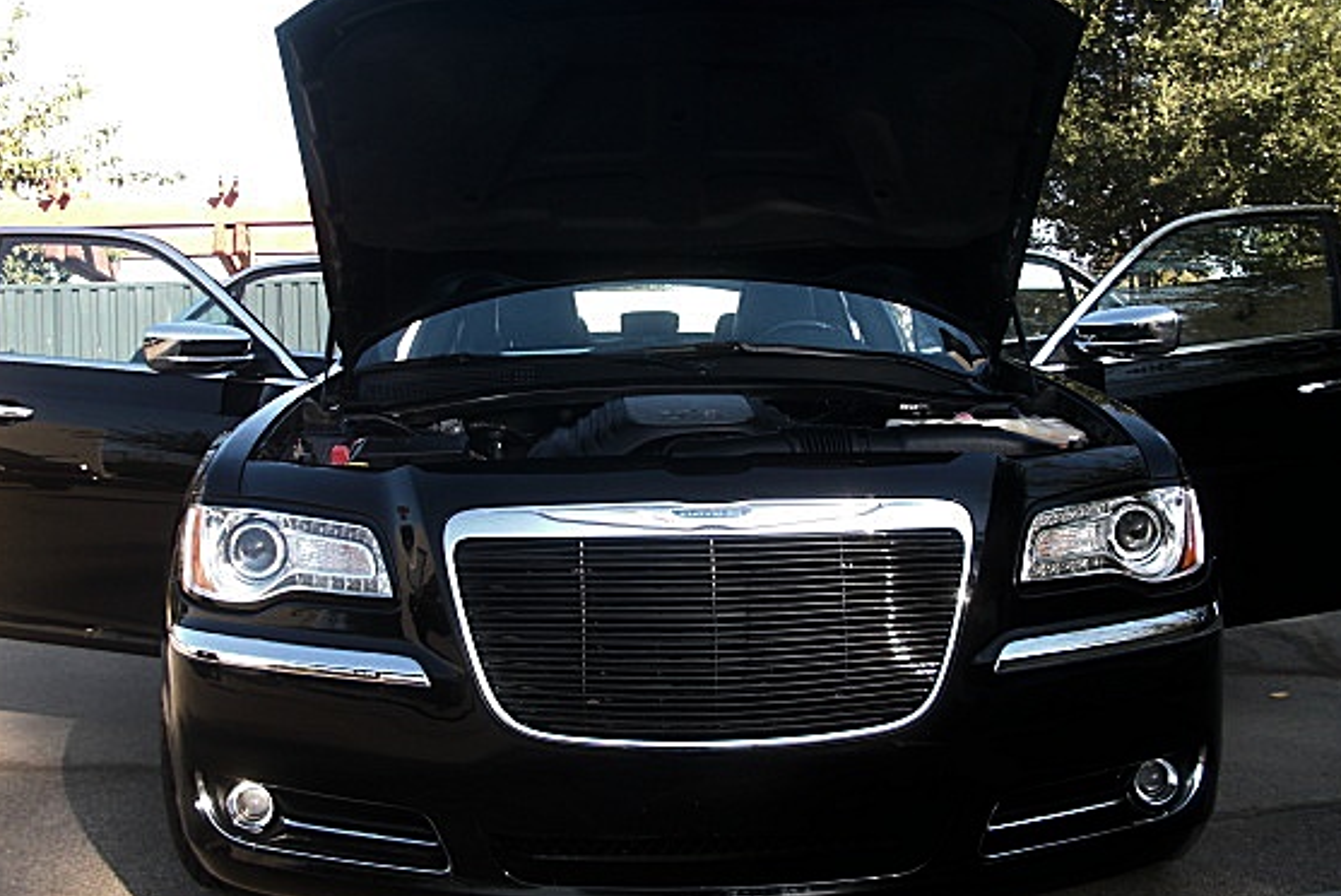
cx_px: 681
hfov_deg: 45.4
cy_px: 429
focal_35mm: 43
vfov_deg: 31.2
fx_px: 1603
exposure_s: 1/125
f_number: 2.8
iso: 50
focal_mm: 6.3
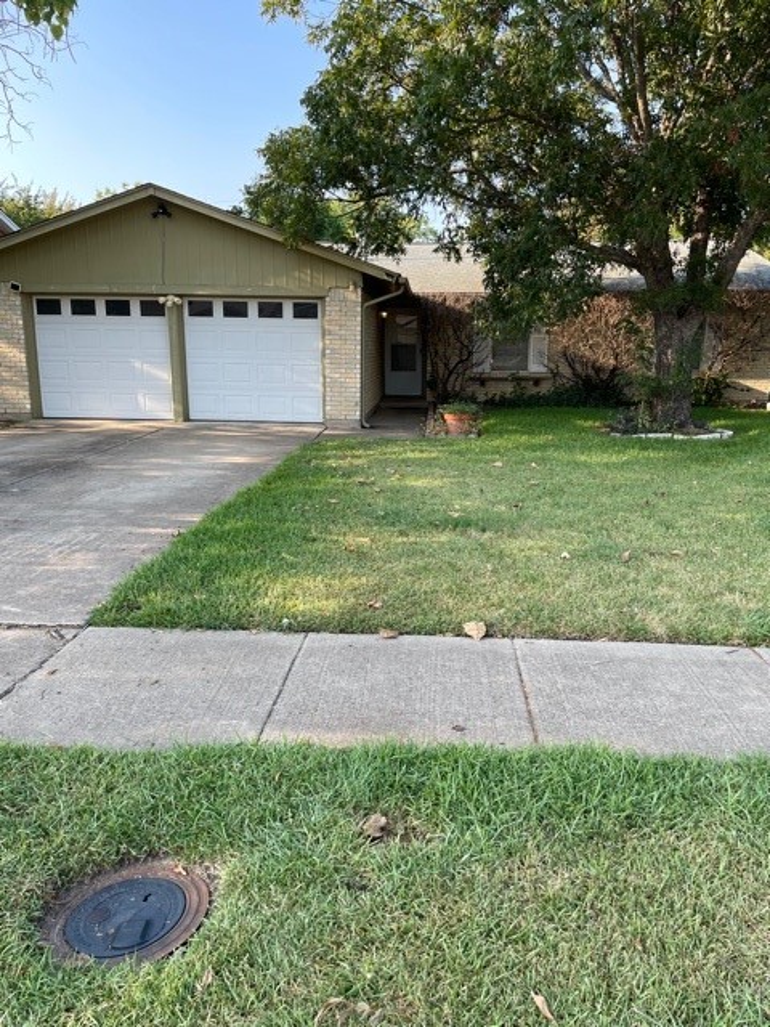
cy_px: 514
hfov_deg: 53.1
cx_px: 385
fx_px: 771
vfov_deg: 67.3
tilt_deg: -12.5
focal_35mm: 26
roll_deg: +0.0
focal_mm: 4.2
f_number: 1.6
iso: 32
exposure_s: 1/360
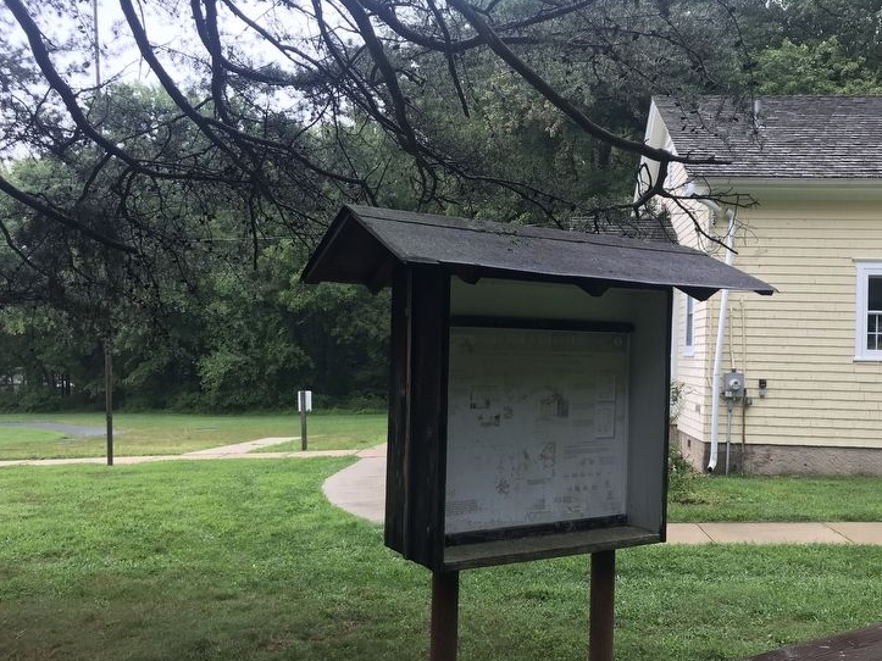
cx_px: 475
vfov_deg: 45.4
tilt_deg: +1.4
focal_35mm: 31
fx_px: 790
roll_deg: +0.3
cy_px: 351
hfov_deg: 58.3
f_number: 1.8
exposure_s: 1/160
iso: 20
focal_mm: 3.99
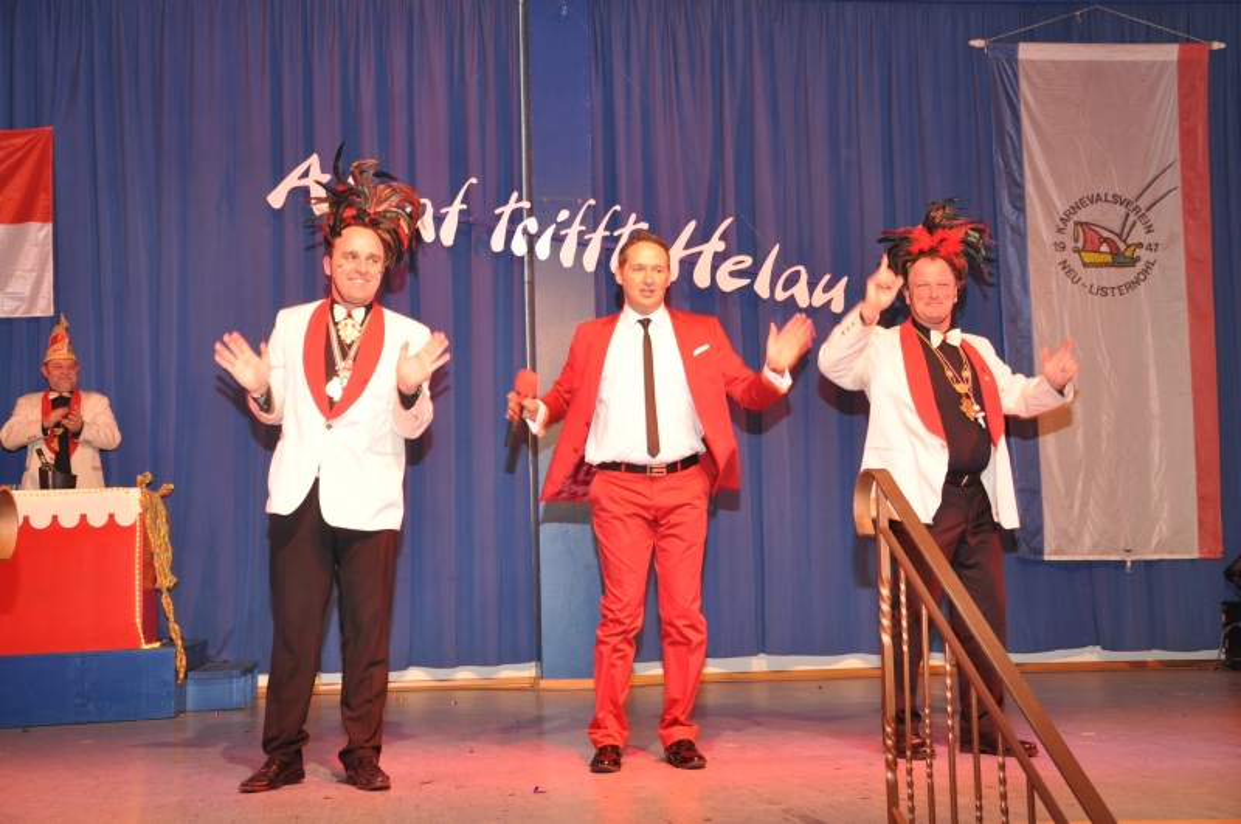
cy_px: 412
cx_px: 620
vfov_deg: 28.0
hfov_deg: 41.2
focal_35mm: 48
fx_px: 1652
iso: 800
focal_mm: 32
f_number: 5.6
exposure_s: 1/60
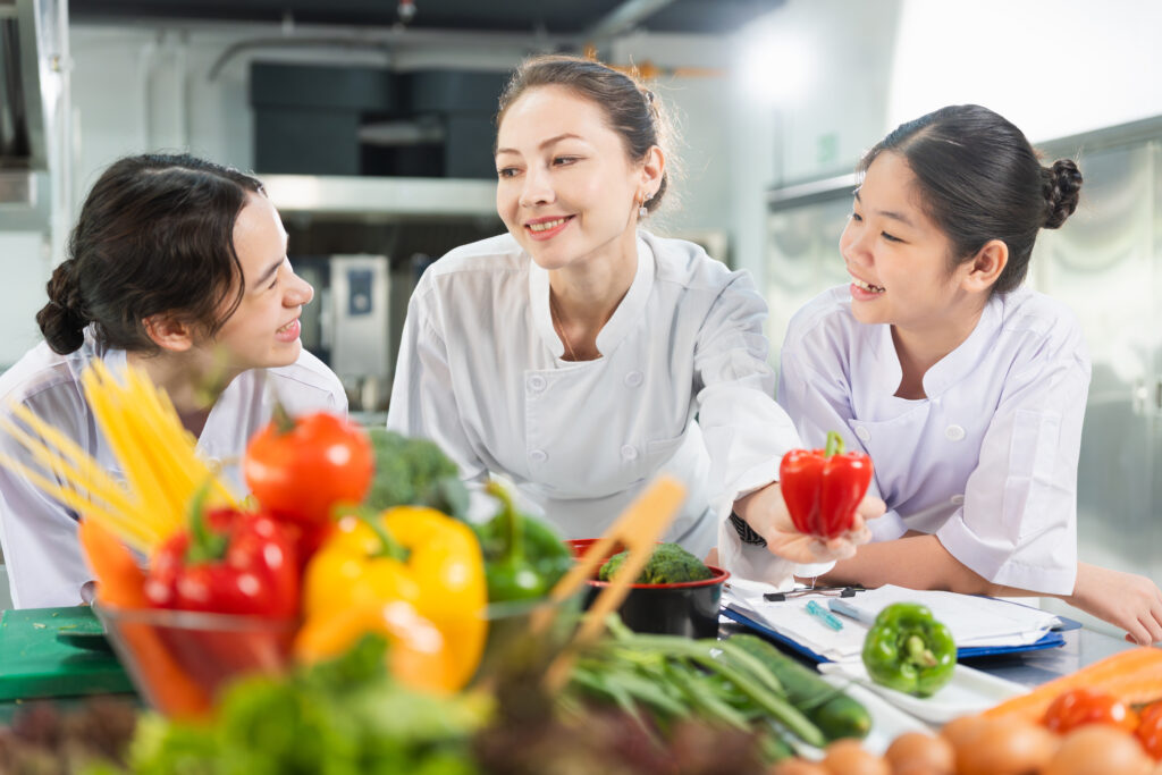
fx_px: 1572
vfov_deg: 27.7
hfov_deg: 40.6
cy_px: 388
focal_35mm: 49
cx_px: 581
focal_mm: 48.7
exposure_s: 1/250
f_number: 2.8
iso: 1250
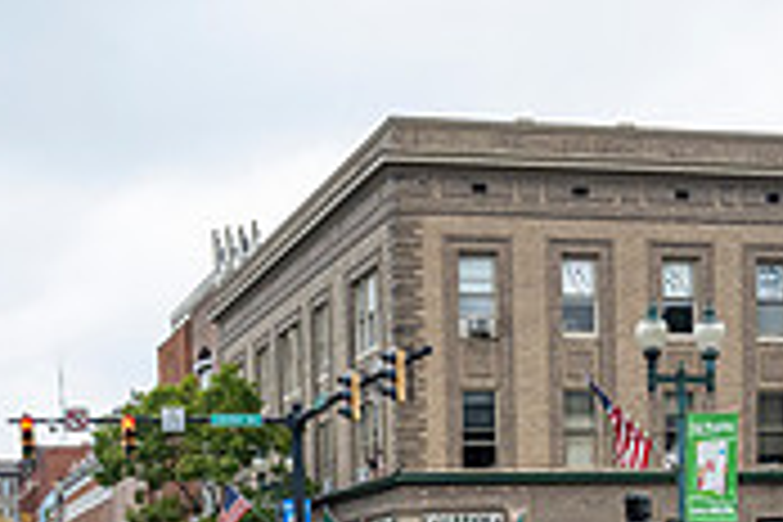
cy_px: 758
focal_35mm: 80
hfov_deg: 25.3
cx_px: 306
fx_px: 1740
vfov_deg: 15.8
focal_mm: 24
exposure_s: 1/1600
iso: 1000
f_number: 4
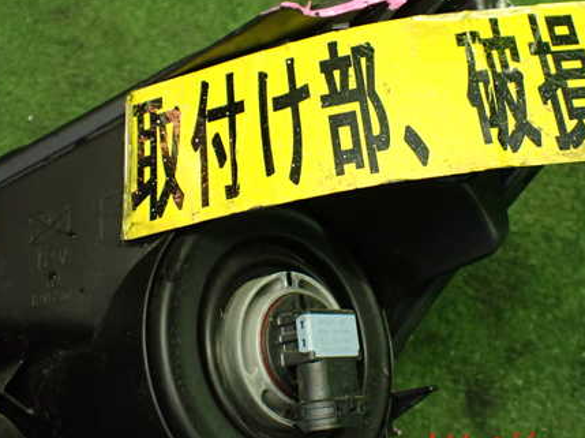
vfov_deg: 34.1
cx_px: 329
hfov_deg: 44.7
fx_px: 709
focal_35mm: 42
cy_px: 157
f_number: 2.3
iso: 640
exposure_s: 1/125
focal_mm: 5.4
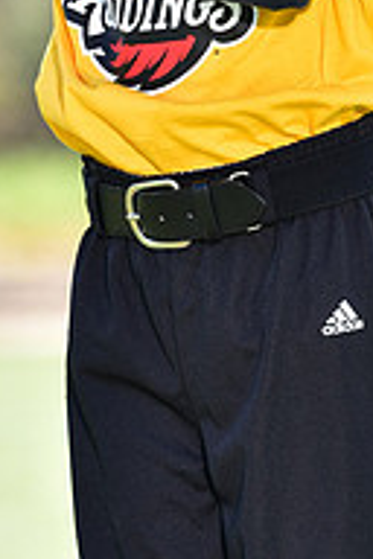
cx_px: 252
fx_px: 9371
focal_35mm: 603
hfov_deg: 2.3
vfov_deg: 3.4
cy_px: -178
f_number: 5
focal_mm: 200
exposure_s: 1/160
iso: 80
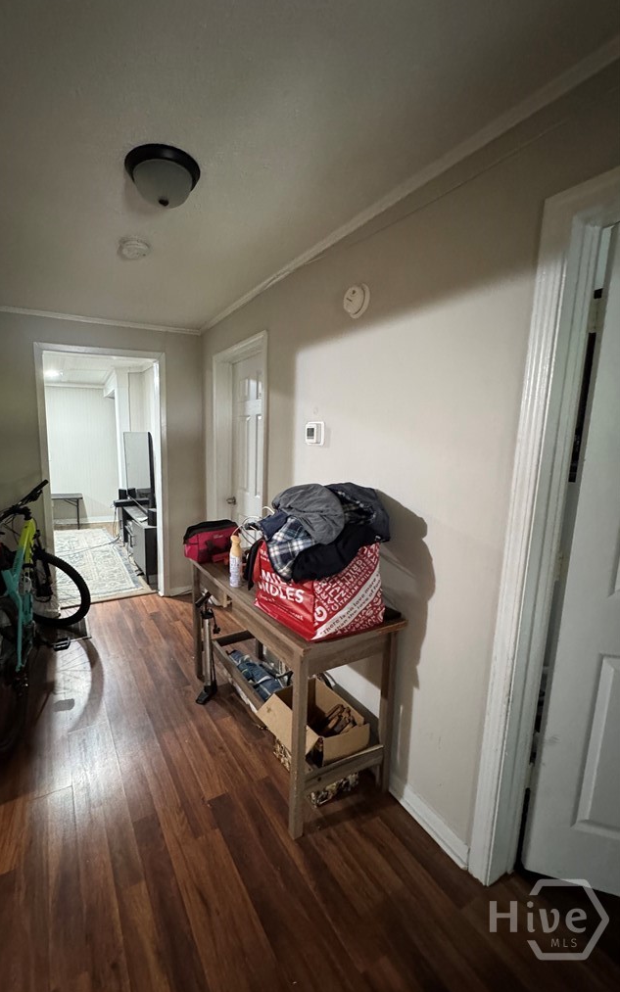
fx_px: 406
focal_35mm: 15
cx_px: 248
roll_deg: -0.2
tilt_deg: -7.9
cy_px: 494
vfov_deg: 101.5
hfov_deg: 74.0
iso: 1000
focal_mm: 2.22
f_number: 2.2
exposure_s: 1/40
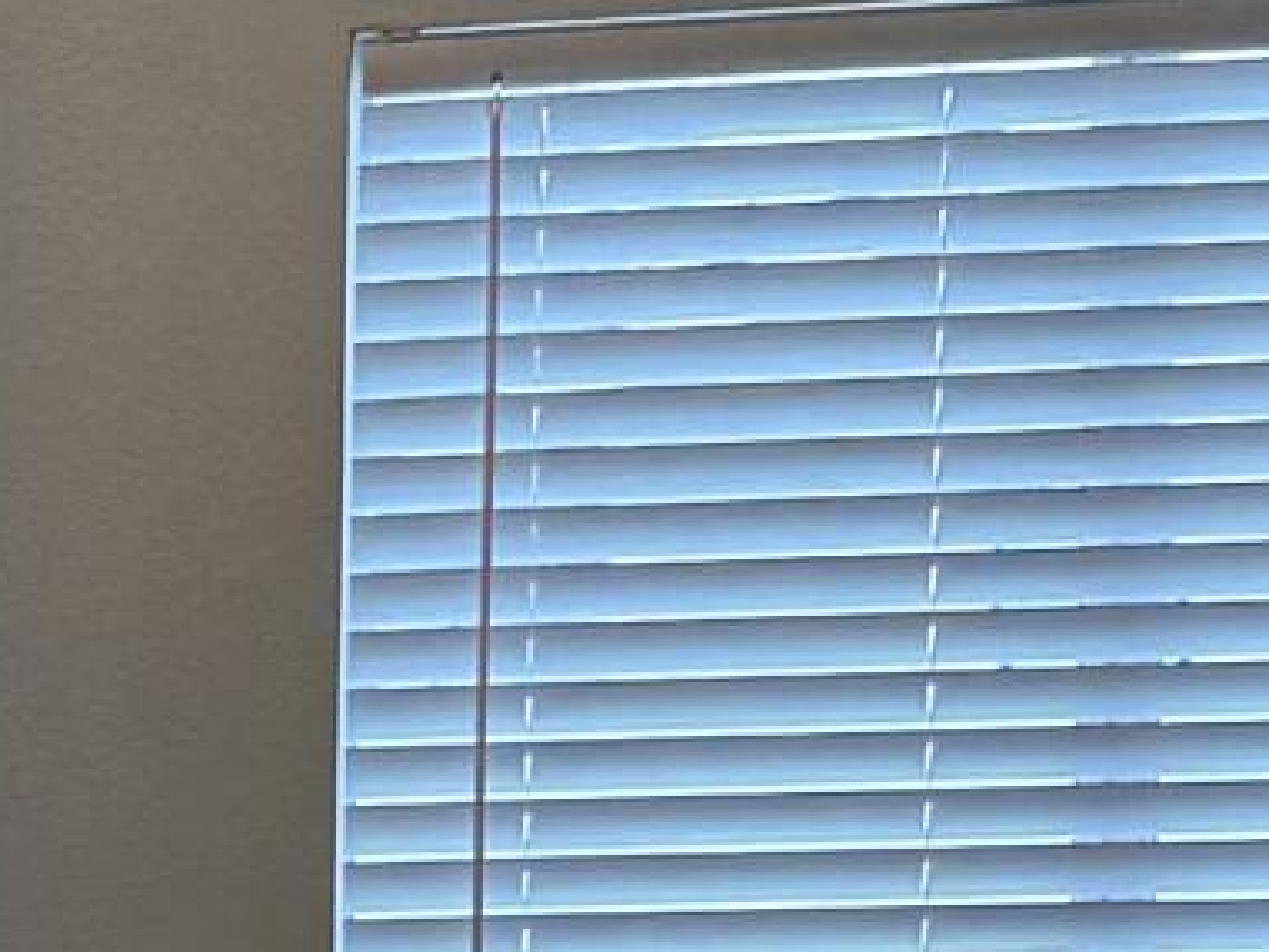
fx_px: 6931
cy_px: 1664
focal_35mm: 189
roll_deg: +2.2
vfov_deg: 7.6
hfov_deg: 9.5
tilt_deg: -6.4
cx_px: -1629
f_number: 1.78
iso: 100
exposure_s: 1/60
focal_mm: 6.76
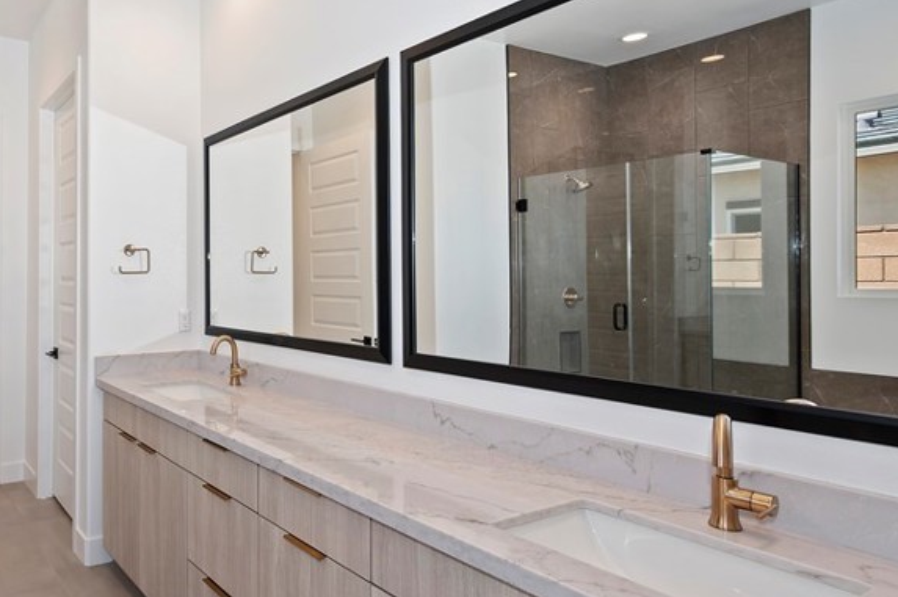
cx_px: 197
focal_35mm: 25
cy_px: 278
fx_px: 623
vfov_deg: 51.2
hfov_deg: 65.9
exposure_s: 1/20
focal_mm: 14
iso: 280
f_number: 8
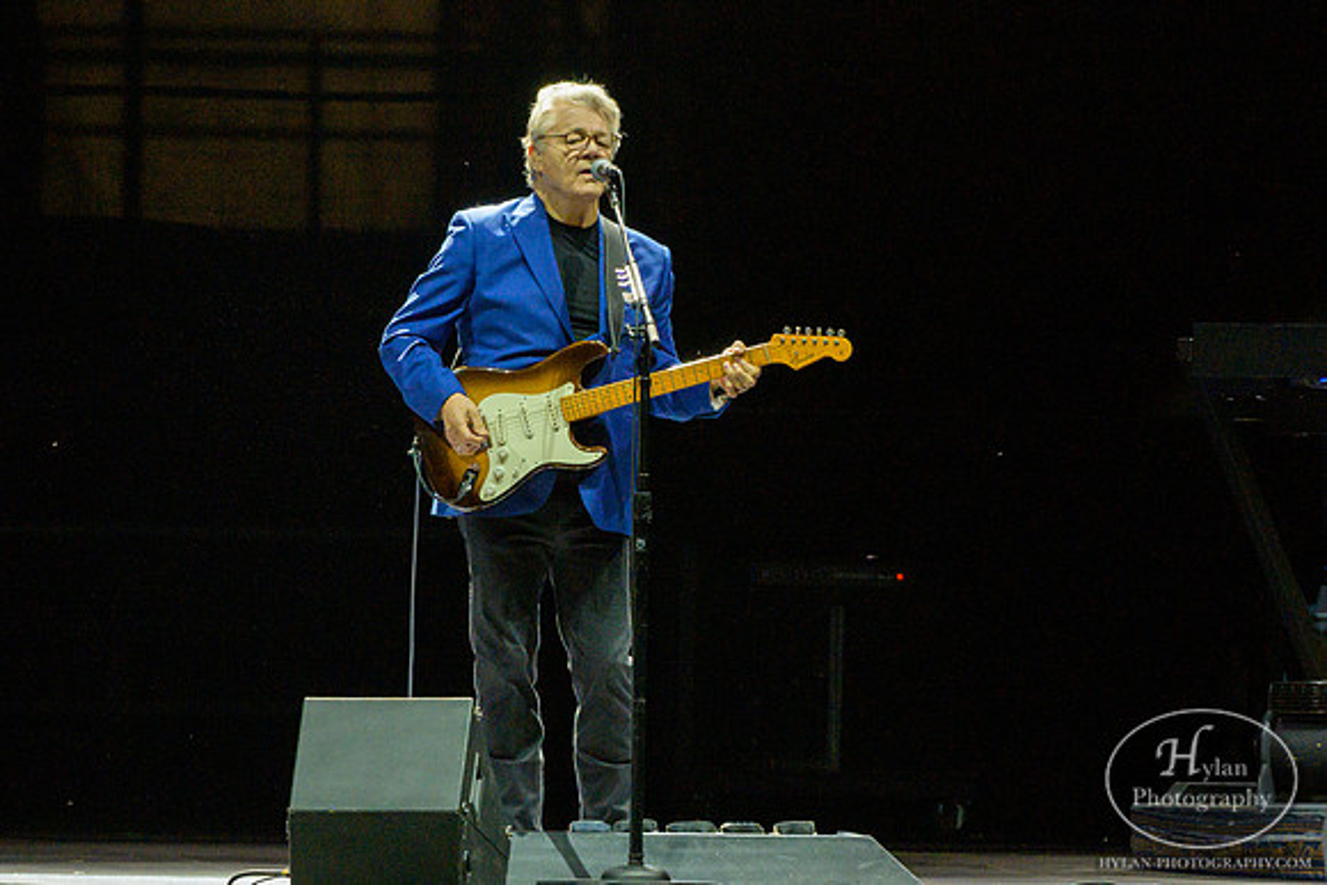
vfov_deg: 2.4
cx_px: 798
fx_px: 20956
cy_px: 151
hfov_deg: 3.6
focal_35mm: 568
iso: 4000
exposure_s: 1/500
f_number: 7.1
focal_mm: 340
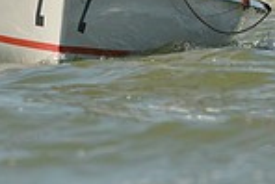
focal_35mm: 1569
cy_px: -155
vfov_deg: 0.9
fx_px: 11997
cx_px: 145
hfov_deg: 1.3
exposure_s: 1/1250
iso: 200
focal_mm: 400
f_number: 6.3
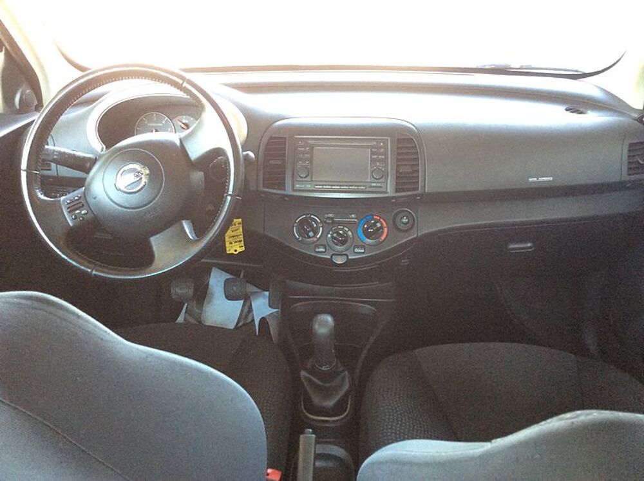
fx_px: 595
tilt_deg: -26.8
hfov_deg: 56.9
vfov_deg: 44.1
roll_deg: +4.6
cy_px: 240
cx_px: 322
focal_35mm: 32
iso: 125
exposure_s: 1/25
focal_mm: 3.3
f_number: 2.4
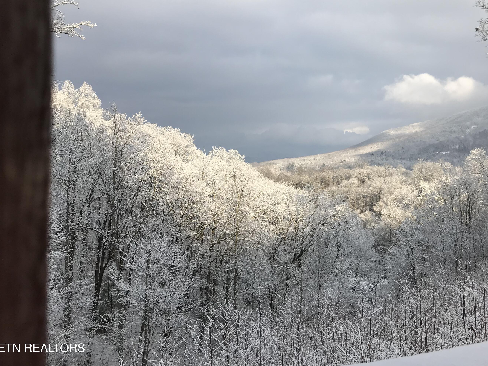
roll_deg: +0.0
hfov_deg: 56.6
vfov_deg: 44.1
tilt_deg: +1.6
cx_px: 275
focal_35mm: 32
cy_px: 158
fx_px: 451
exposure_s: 1/1773
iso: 20
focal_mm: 3.99
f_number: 1.8
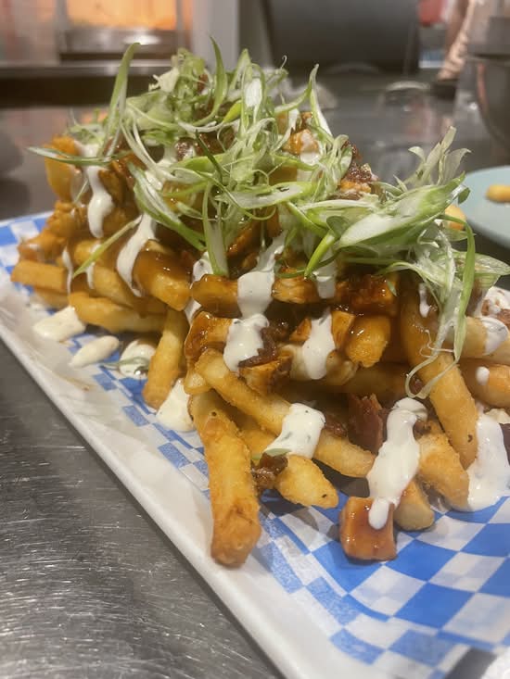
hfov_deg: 53.1
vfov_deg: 67.3
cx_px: 255
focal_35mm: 26
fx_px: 511
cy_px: 340
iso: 80
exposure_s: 1/60
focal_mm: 4.2
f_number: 1.6
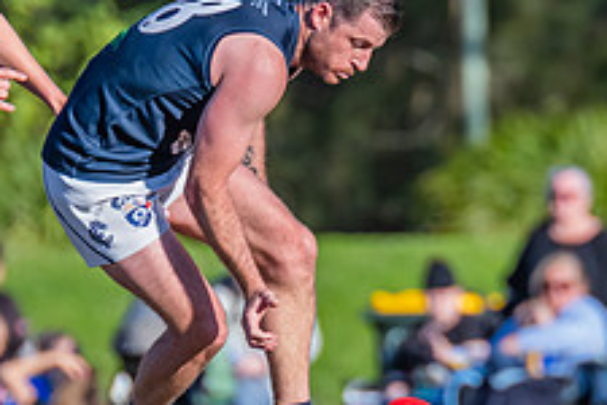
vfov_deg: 0.9
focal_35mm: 1536
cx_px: 423
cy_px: 94
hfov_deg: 1.3
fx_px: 25897
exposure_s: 1/2000
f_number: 6.3
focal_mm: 420
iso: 800
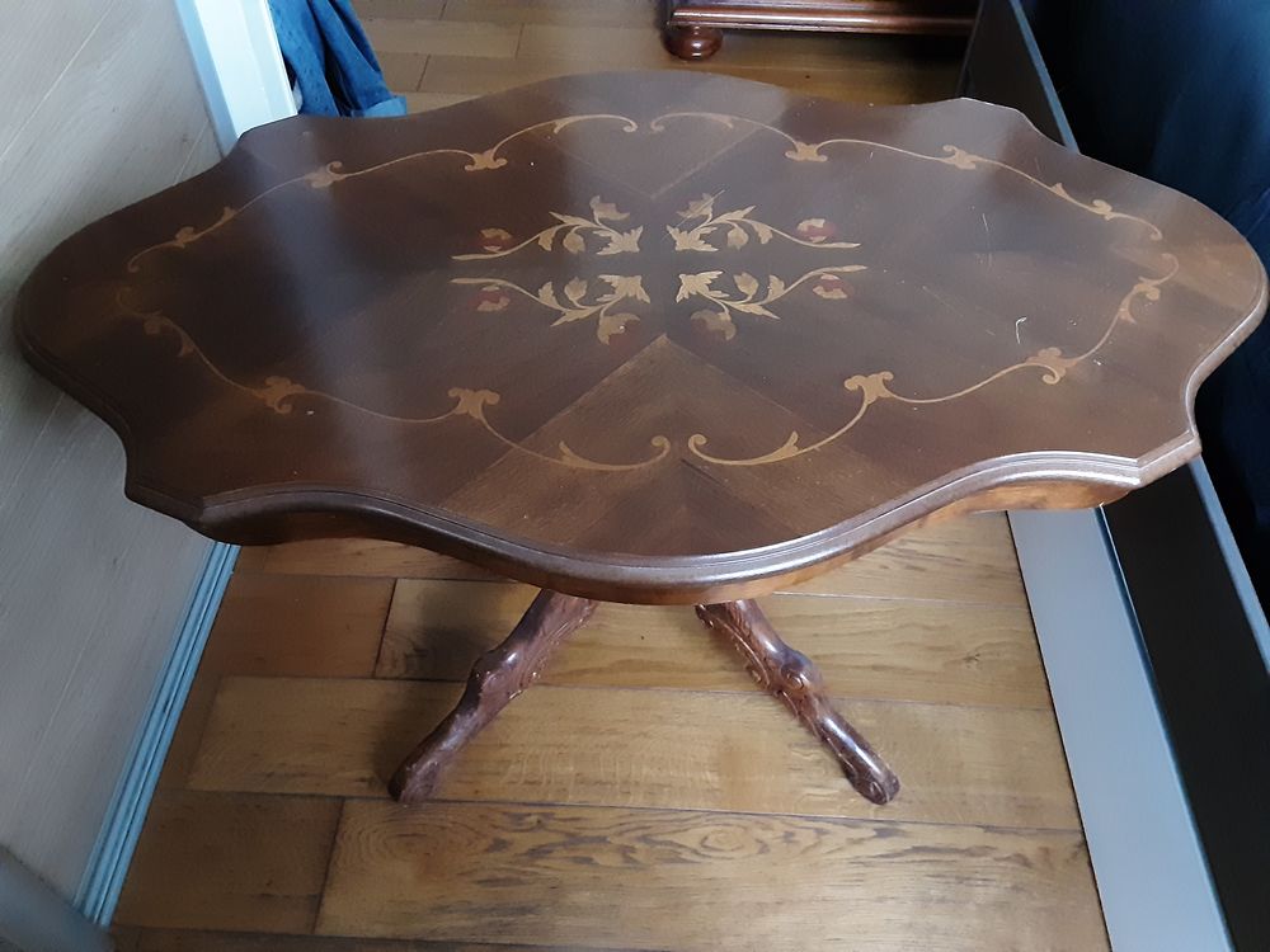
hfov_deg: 63.4
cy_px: 476
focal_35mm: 28
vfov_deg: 49.7
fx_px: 1027
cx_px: 635
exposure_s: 1/20
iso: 500
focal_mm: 2.9
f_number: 1.9
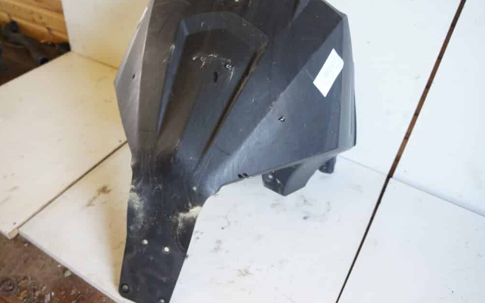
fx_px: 370
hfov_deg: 66.5
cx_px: 240
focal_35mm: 28
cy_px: 144
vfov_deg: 44.5
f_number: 4
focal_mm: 18
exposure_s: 1/60
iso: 640
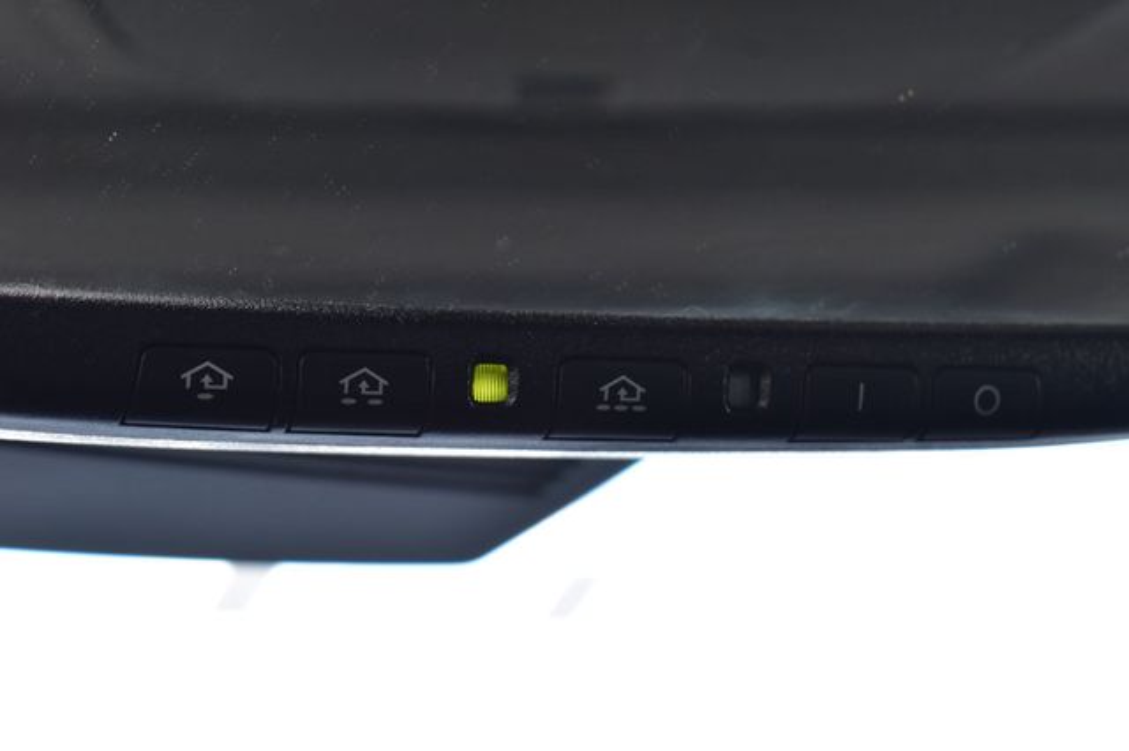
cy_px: 376
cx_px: 564
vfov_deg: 16.5
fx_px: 2586
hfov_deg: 24.6
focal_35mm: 82
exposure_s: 1/50
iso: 400
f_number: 8
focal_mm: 55
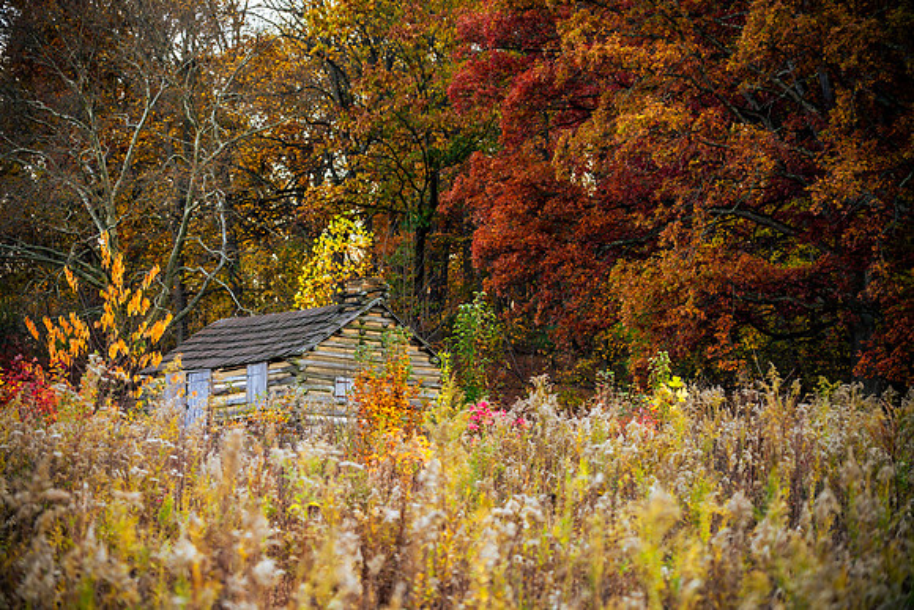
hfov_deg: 21.9
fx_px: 2362
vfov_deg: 14.7
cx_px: 457
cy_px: 305
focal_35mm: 93
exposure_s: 1/250
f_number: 4
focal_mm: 93
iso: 1000
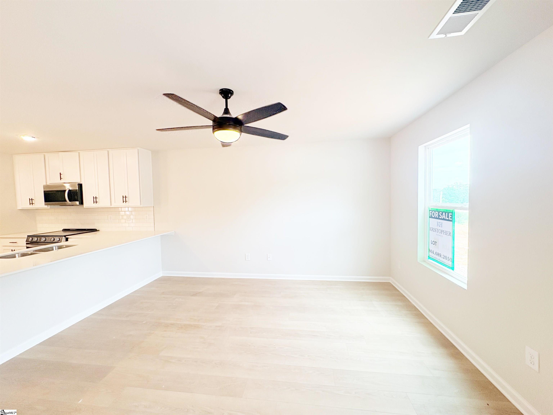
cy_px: 208
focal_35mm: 14
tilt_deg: -1.8
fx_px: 224
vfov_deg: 85.7
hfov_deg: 102.1
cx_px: 276
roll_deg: +1.6
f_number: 2.2
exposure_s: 1/121
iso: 100
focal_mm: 2.22
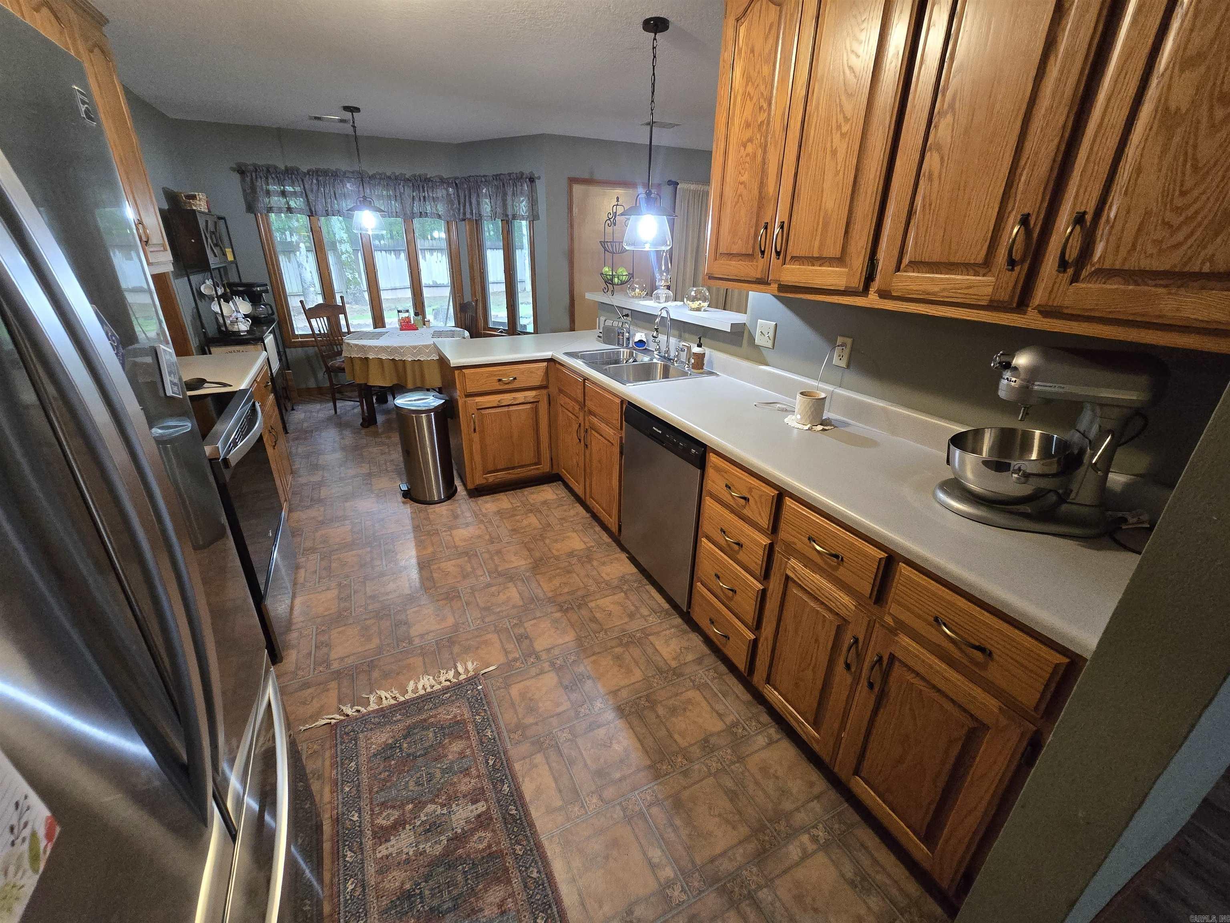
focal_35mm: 13
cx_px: 615
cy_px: 462
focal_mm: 2.2
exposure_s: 1/60
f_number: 2.2
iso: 1000
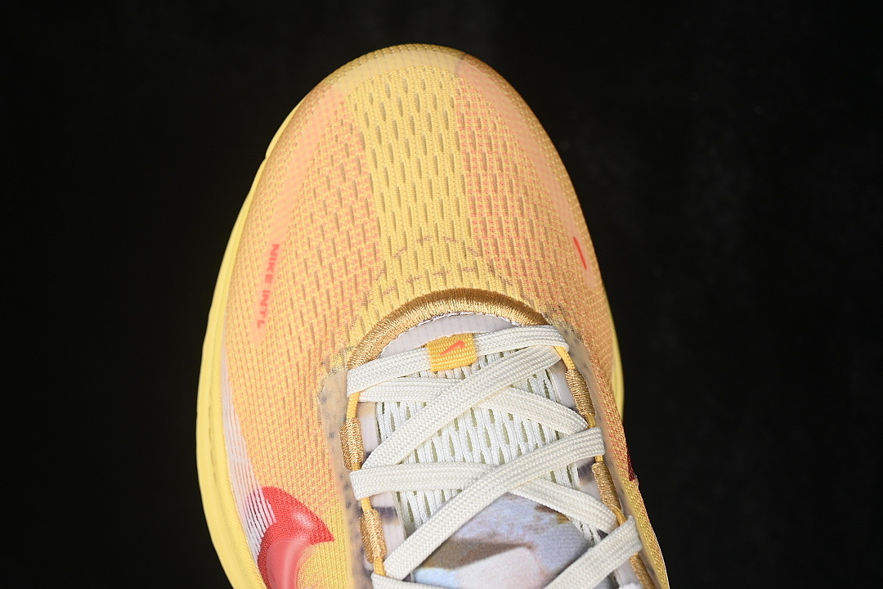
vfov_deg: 18.2
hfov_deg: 27.0
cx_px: 442
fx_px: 1839
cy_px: 294
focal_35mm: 75
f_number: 7.1
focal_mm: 50
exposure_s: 1/80
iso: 160
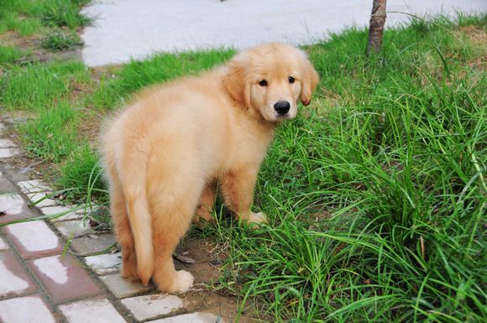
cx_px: 244
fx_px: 811
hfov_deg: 33.4
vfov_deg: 22.6
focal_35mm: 60
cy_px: 162
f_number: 5
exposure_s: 1/100
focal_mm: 40
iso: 200
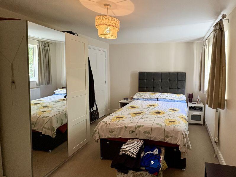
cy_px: 76
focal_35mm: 18
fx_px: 123
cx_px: 147
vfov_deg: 71.2
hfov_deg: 86.1
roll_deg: -0.8
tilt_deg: -3.8
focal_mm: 2.22
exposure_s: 1/50
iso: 160
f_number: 2.2
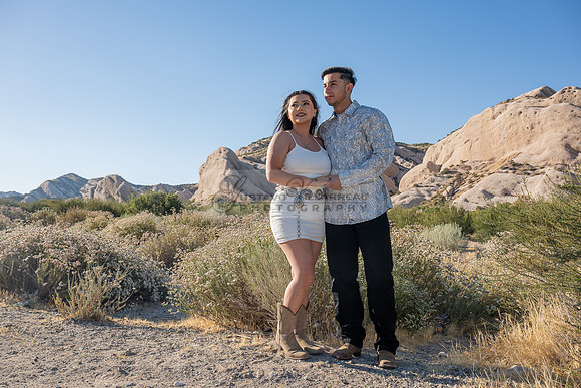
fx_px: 468
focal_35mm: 29
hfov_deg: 63.6
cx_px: 290
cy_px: 194
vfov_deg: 45.0
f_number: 9
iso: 200
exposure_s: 1/200
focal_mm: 29
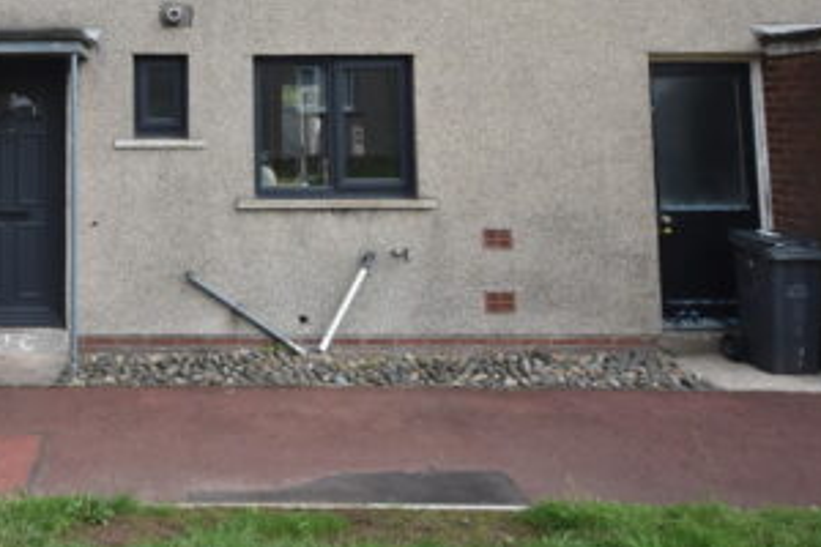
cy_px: 19
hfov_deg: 43.9
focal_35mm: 42
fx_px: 958
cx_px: 148
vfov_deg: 30.0
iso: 800
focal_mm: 14
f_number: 8
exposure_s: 1/250
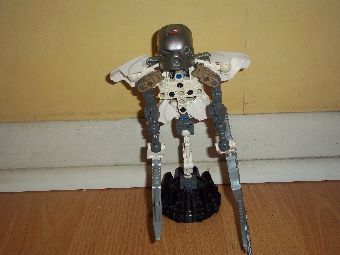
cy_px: 128
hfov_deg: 41.2
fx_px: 452
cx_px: 170
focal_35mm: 46
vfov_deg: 31.5
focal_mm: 8.2
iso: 160
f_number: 3.5
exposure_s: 1/40
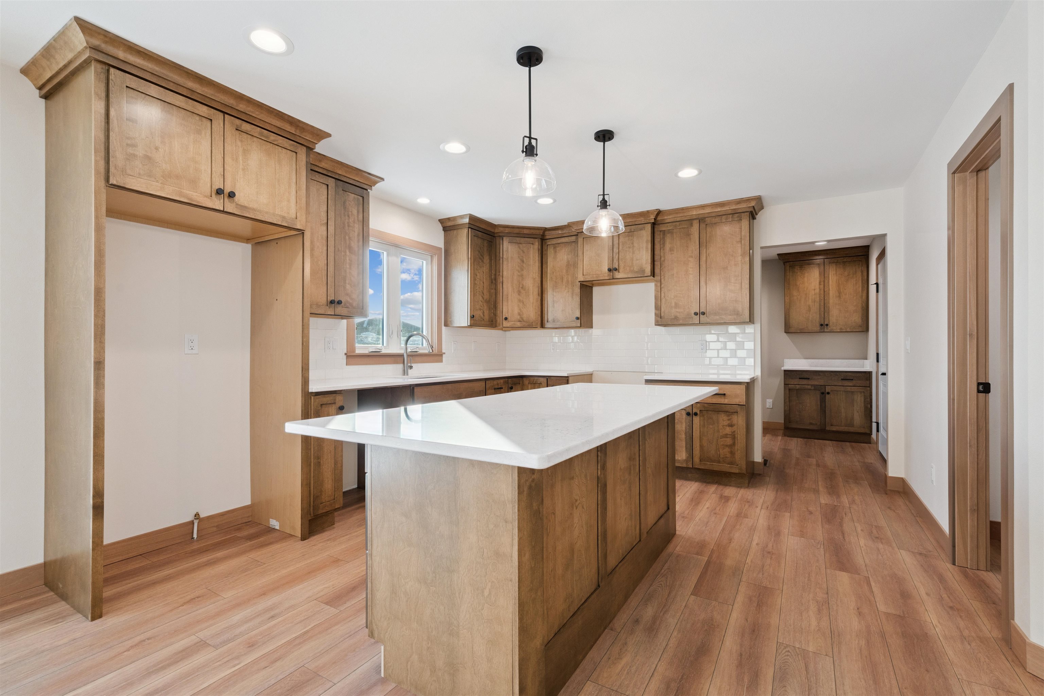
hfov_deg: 96.7
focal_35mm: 16
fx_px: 464
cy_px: 348
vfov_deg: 73.7
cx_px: 522
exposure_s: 1/60
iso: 800
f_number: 10
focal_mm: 16
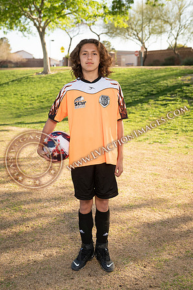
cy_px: 145
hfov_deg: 28.0
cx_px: 96
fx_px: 387
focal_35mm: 48
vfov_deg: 41.2
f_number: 4
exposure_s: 1/250
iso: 100
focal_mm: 48
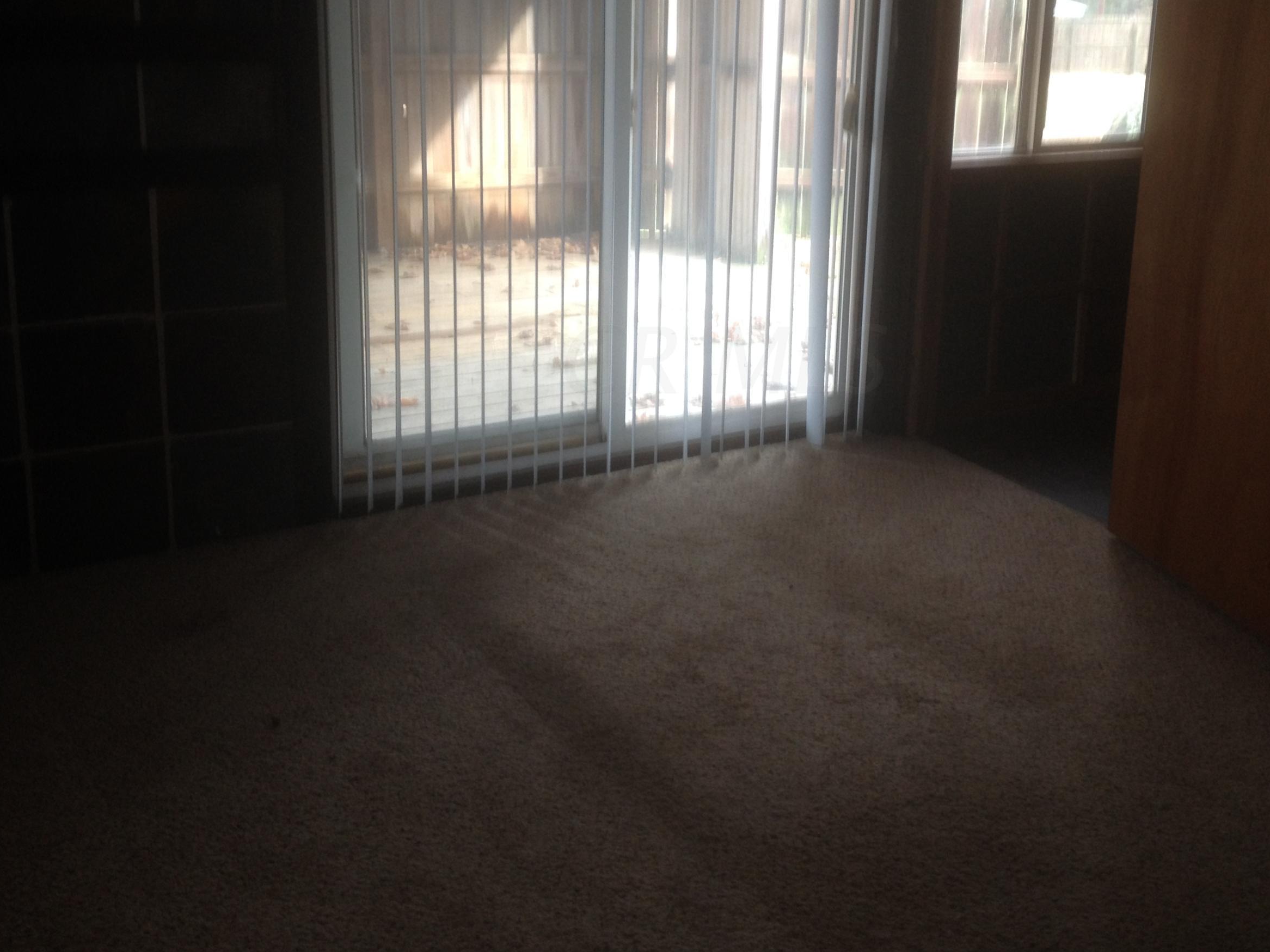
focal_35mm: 45
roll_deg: -1.3
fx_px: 1651
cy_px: 359
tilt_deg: -13.4
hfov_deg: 42.0
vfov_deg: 32.0
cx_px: 725
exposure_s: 1/20
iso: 80
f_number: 2.4
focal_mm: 4.28
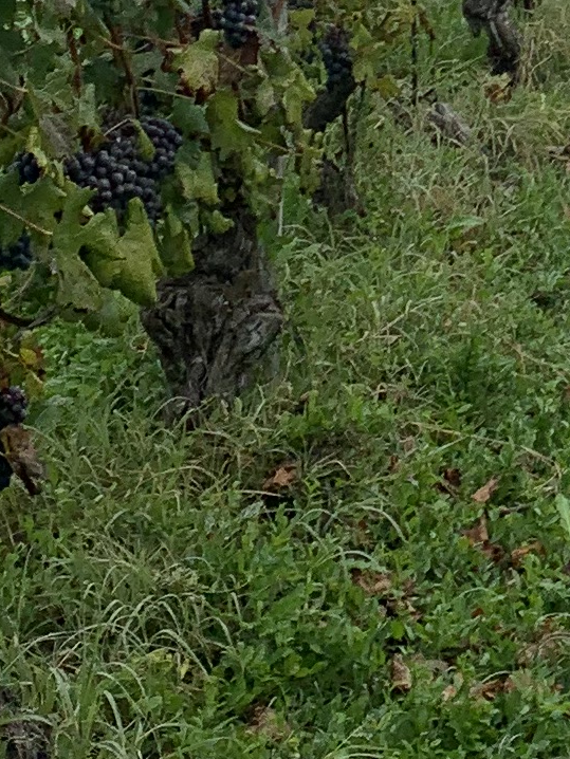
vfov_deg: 12.7
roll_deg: -1.0
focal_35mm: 146
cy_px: -423
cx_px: 1003
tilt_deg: +1.5
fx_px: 3204
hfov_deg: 9.7
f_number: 1.8
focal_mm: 4.25
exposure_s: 1/842
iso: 25
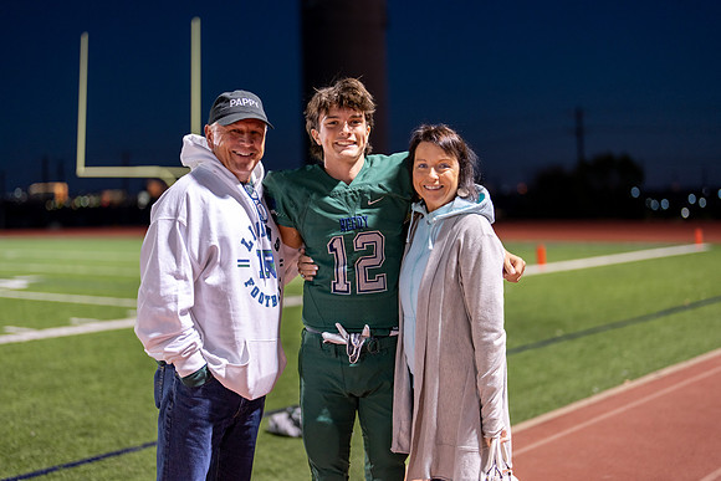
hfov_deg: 39.2
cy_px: 240
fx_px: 1012
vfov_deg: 26.7
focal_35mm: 51
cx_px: 360
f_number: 1.2
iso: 640
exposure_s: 1/320
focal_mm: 50
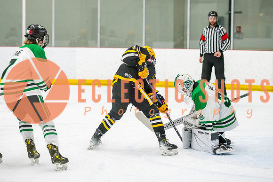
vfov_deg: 10.9
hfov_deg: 16.2
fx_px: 958
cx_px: 136
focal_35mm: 126
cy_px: 67
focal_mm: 98
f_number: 2.8
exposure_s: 1/800
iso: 4000
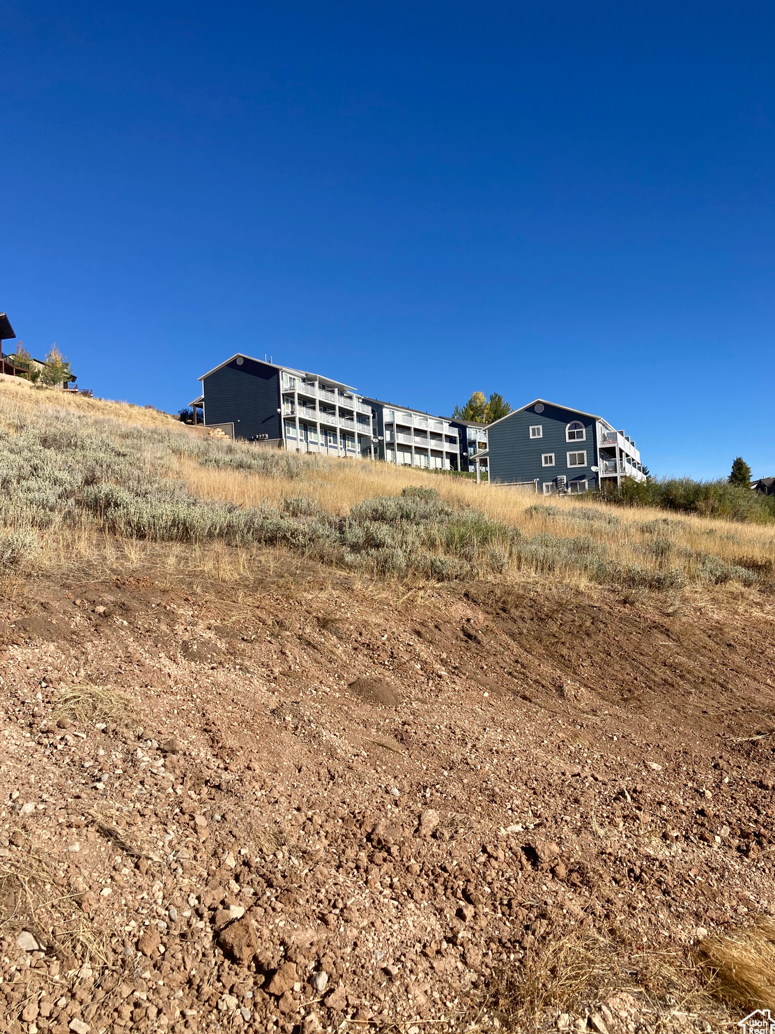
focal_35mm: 29
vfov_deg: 61.7
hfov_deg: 48.2
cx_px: 388
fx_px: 866
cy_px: 523
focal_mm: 3.99
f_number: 1.8
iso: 20
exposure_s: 1/2208
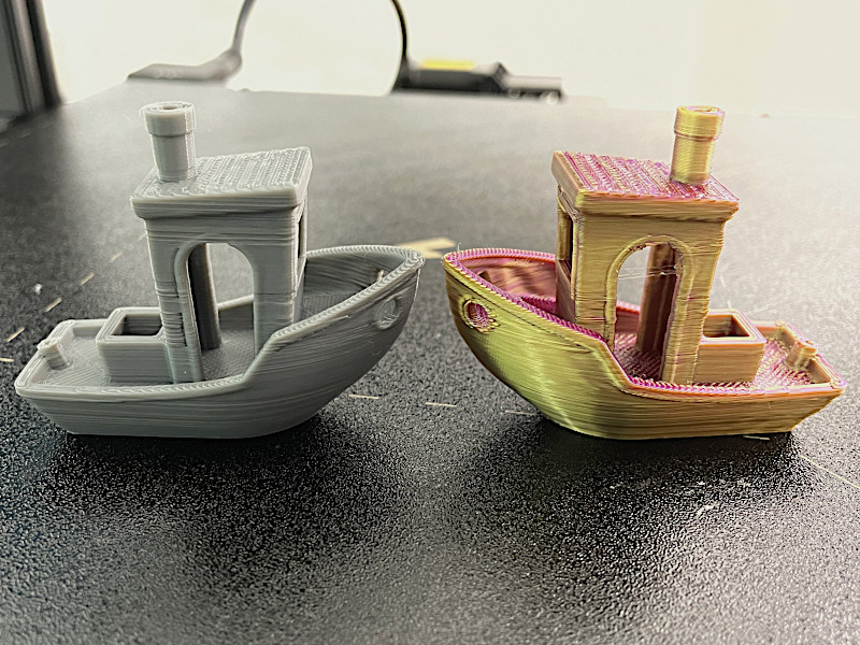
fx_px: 646
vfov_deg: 53.1
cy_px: 322
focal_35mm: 26
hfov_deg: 67.3
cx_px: 430
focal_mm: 4.2
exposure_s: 1/25
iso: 500
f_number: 1.6
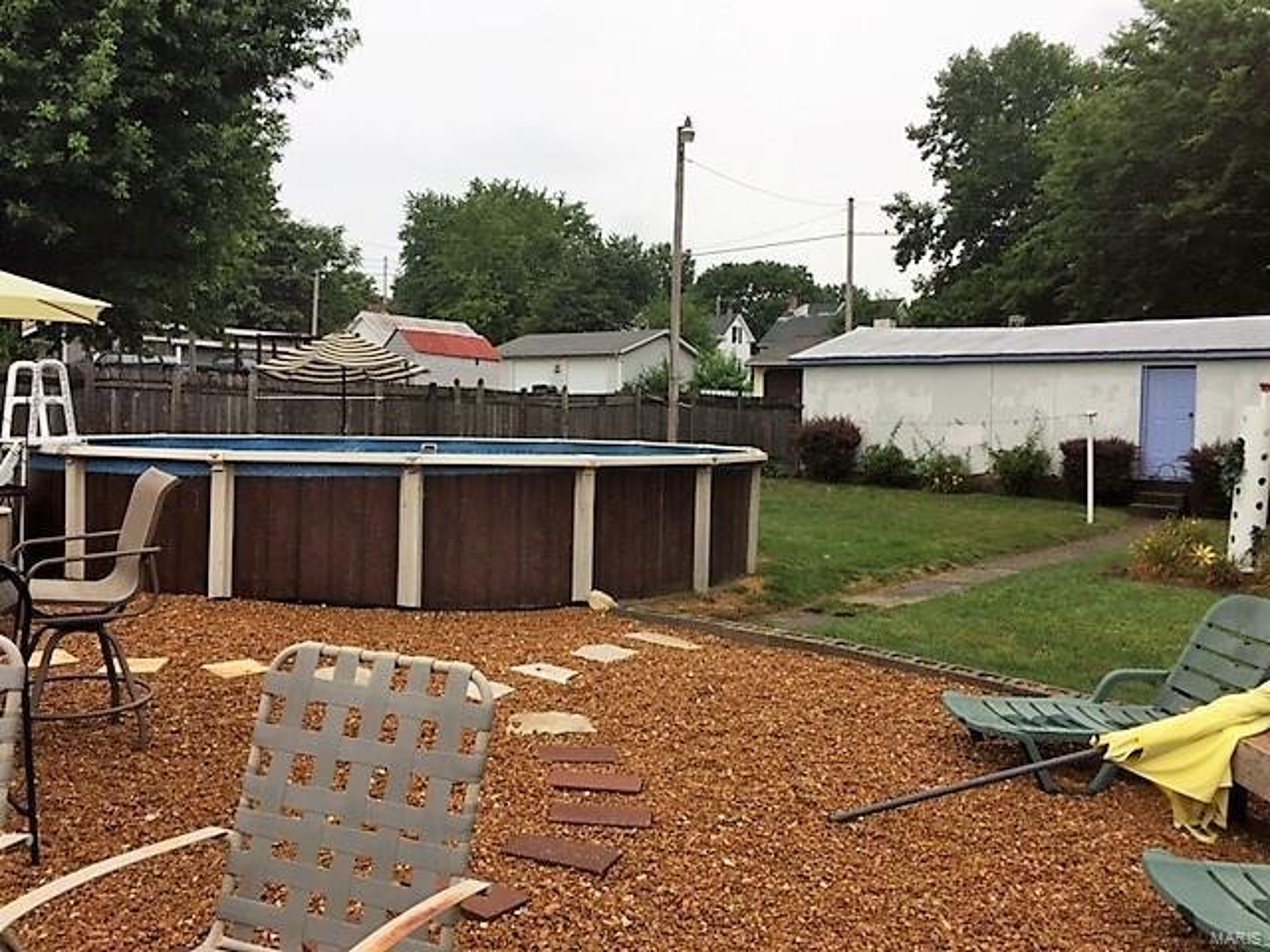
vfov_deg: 48.2
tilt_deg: -1.1
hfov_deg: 61.7
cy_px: 476
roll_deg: -2.6
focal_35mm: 29
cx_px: 635
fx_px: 1064
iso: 32
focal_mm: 4.15
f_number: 2.2
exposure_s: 1/860
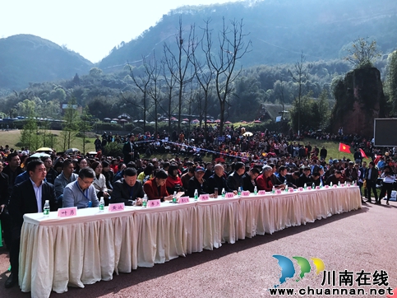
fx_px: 333
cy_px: 148
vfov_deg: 48.2
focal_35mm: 29
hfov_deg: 61.7
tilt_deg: +4.4
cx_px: 199
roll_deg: -2.5
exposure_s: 1/1570
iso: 20
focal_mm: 3.99
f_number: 1.8
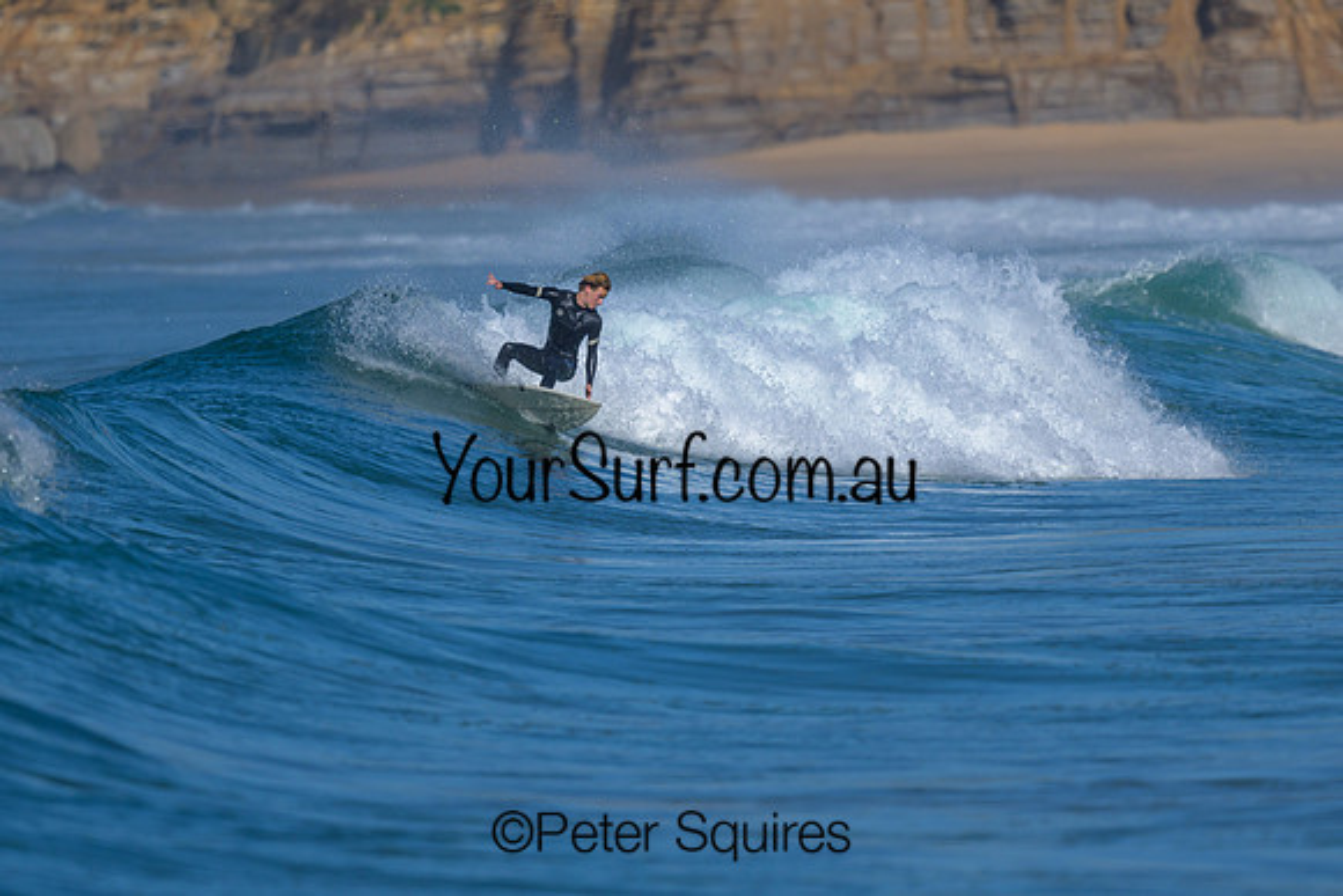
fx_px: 41063
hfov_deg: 1.9
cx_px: 614
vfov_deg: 1.3
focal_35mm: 1101
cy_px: 329
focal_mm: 800
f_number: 6.3
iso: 180
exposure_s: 1/2000
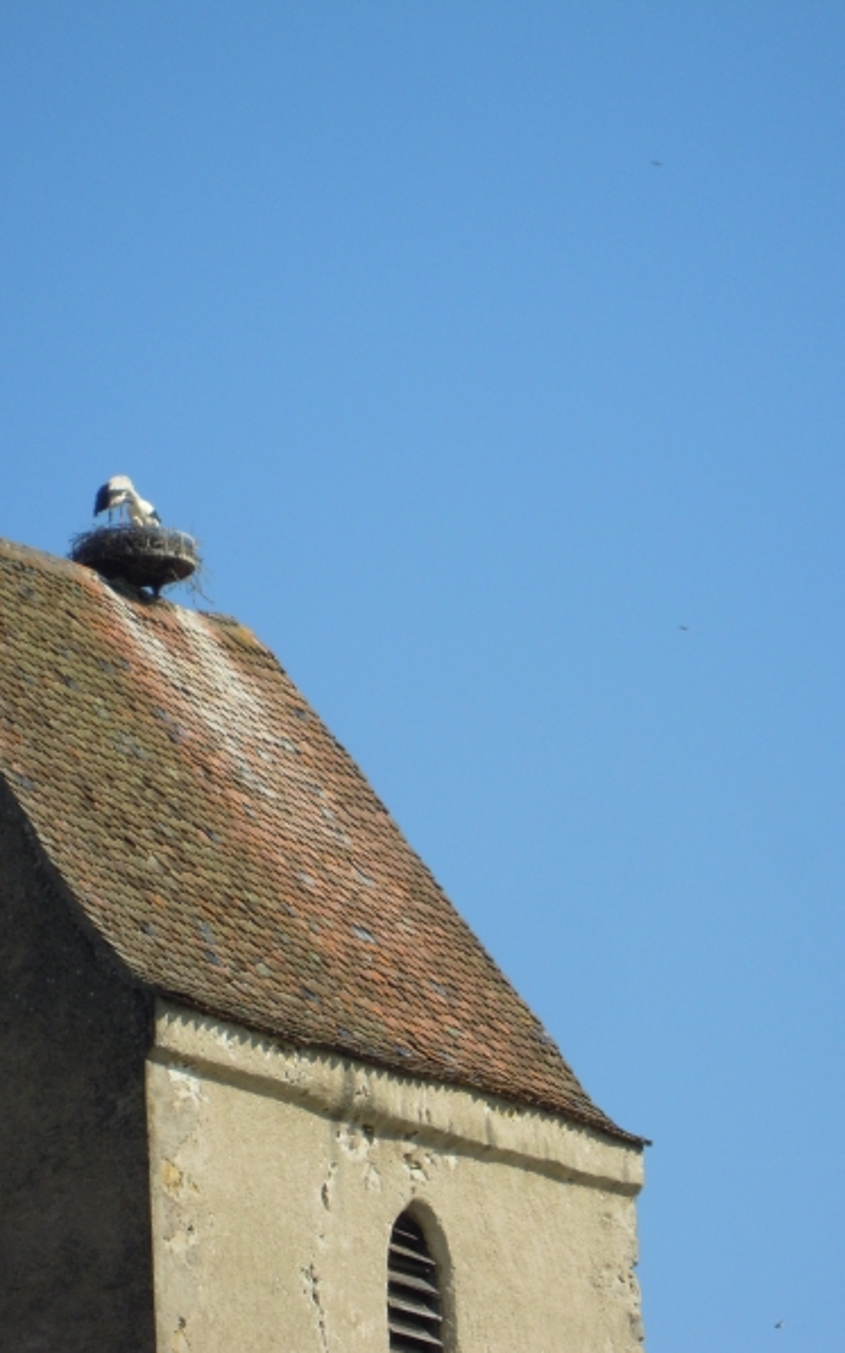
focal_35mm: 199
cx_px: 310
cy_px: 678
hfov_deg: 6.6
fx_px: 7334
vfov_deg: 10.5
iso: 100
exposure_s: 1/400
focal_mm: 25
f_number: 6.6
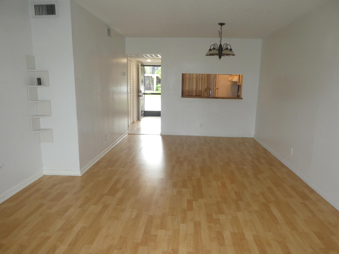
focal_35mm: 24
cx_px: 170
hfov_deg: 71.6
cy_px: 127
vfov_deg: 56.8
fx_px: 235
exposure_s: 1/60
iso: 200
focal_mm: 4.3
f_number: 3.3
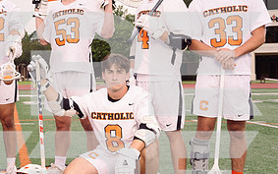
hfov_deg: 26.9
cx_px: 12
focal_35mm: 73
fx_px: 553
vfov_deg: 17.8
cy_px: 64
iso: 64
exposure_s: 1/200
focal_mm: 35
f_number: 7.1
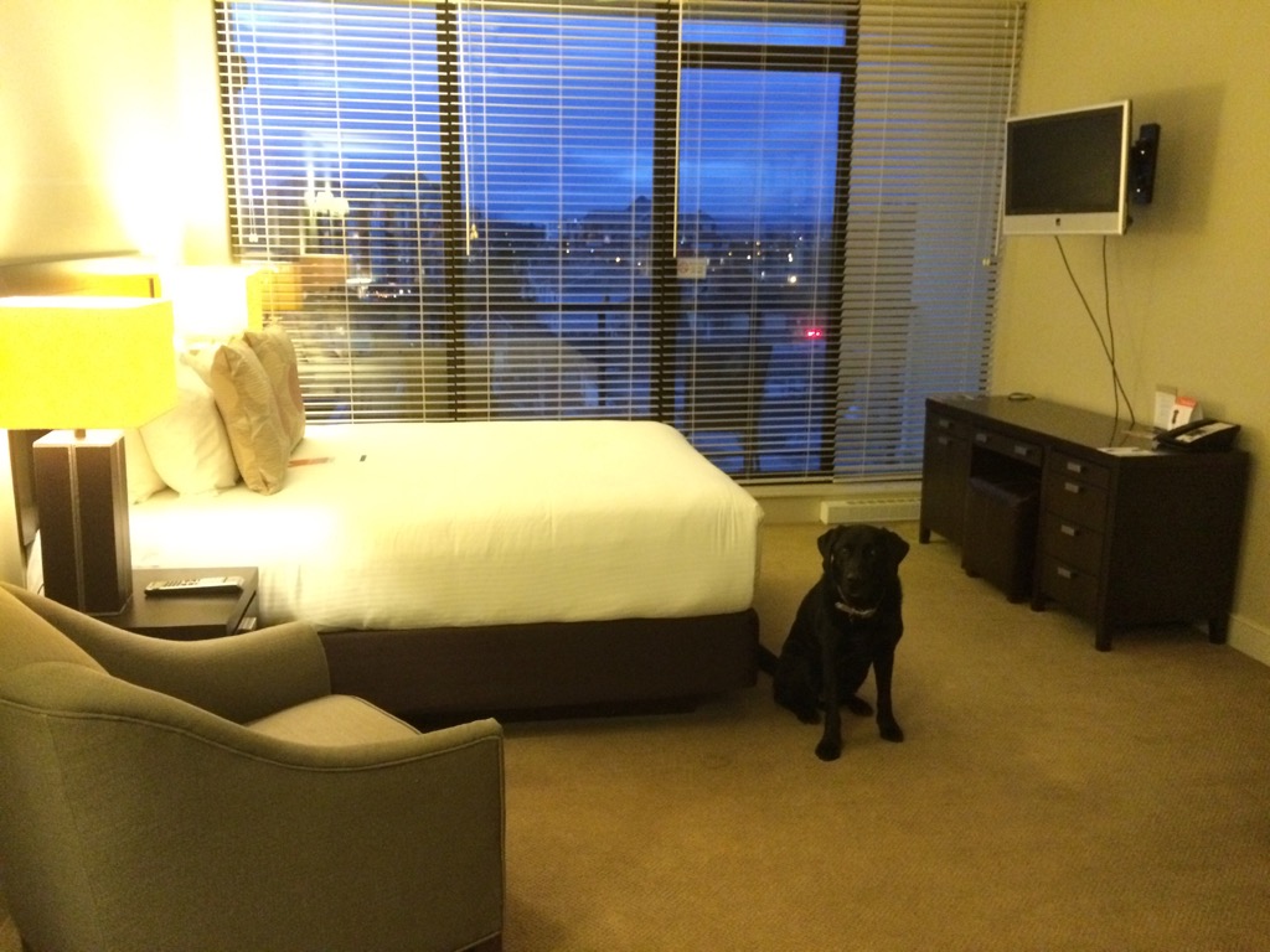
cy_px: 476
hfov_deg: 61.7
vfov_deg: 48.2
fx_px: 1064
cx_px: 635
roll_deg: -0.1
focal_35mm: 29
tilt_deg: -12.9
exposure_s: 1/15
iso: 640
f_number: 2.2
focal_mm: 4.15
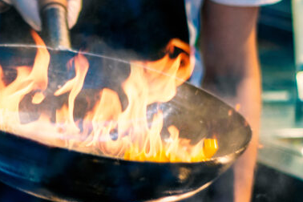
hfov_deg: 10.1
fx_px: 1708
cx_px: 60
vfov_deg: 6.8
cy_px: 151
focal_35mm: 203
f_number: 2
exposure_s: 1/125
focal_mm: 50
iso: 200
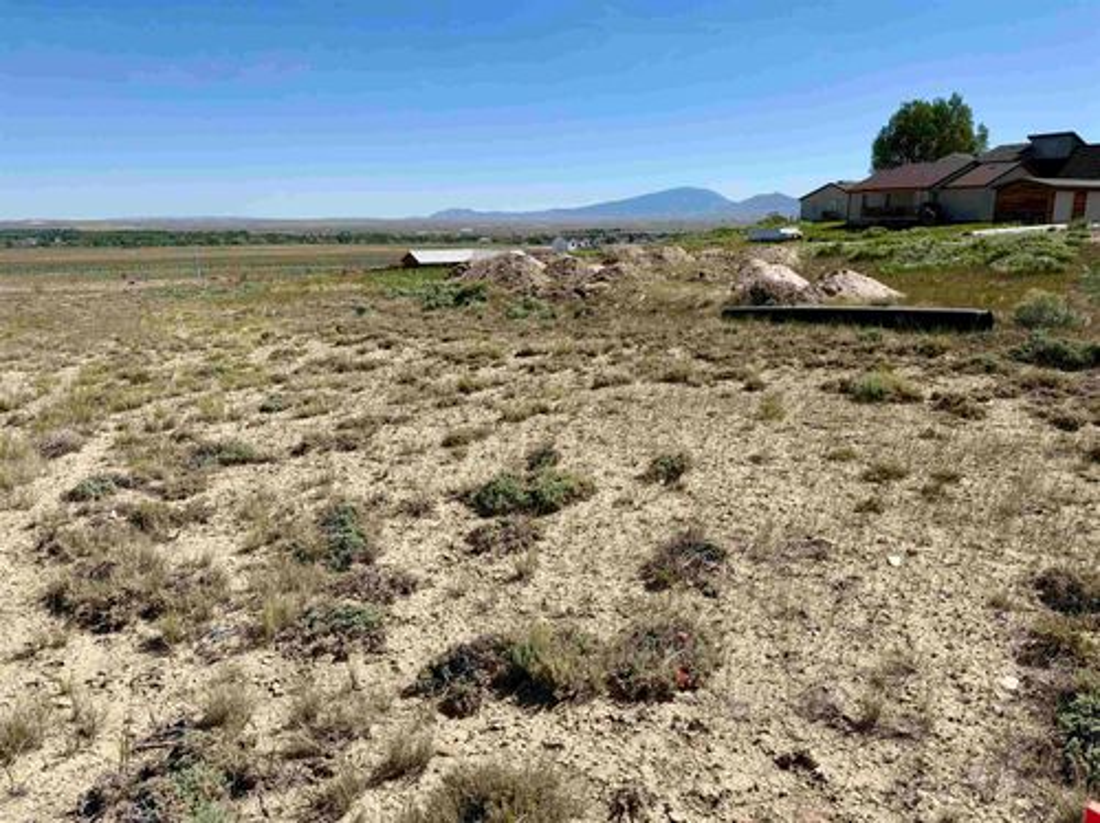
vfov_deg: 56.7
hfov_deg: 71.6
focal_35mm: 24
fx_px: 762
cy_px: 412
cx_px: 550
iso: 80
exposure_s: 1/7353
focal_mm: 6.76
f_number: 1.78
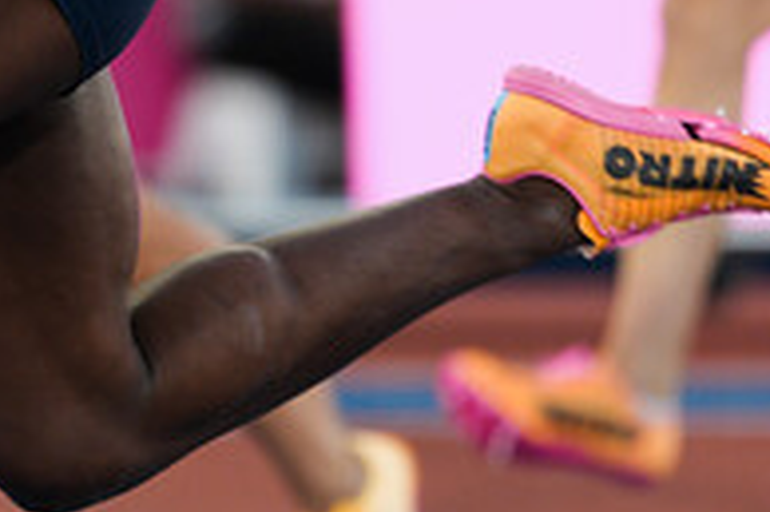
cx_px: -67
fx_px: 16519
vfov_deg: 1.8
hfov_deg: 2.7
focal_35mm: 773
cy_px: -85
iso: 500
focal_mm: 150
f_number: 2
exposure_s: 1/1250
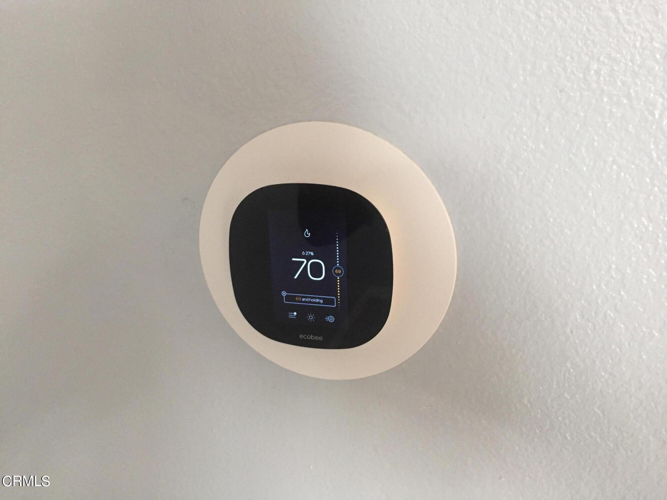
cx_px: 334
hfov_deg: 61.7
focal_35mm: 29
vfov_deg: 48.2
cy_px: 250
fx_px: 559
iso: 160
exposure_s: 1/30
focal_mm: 4.15
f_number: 2.2
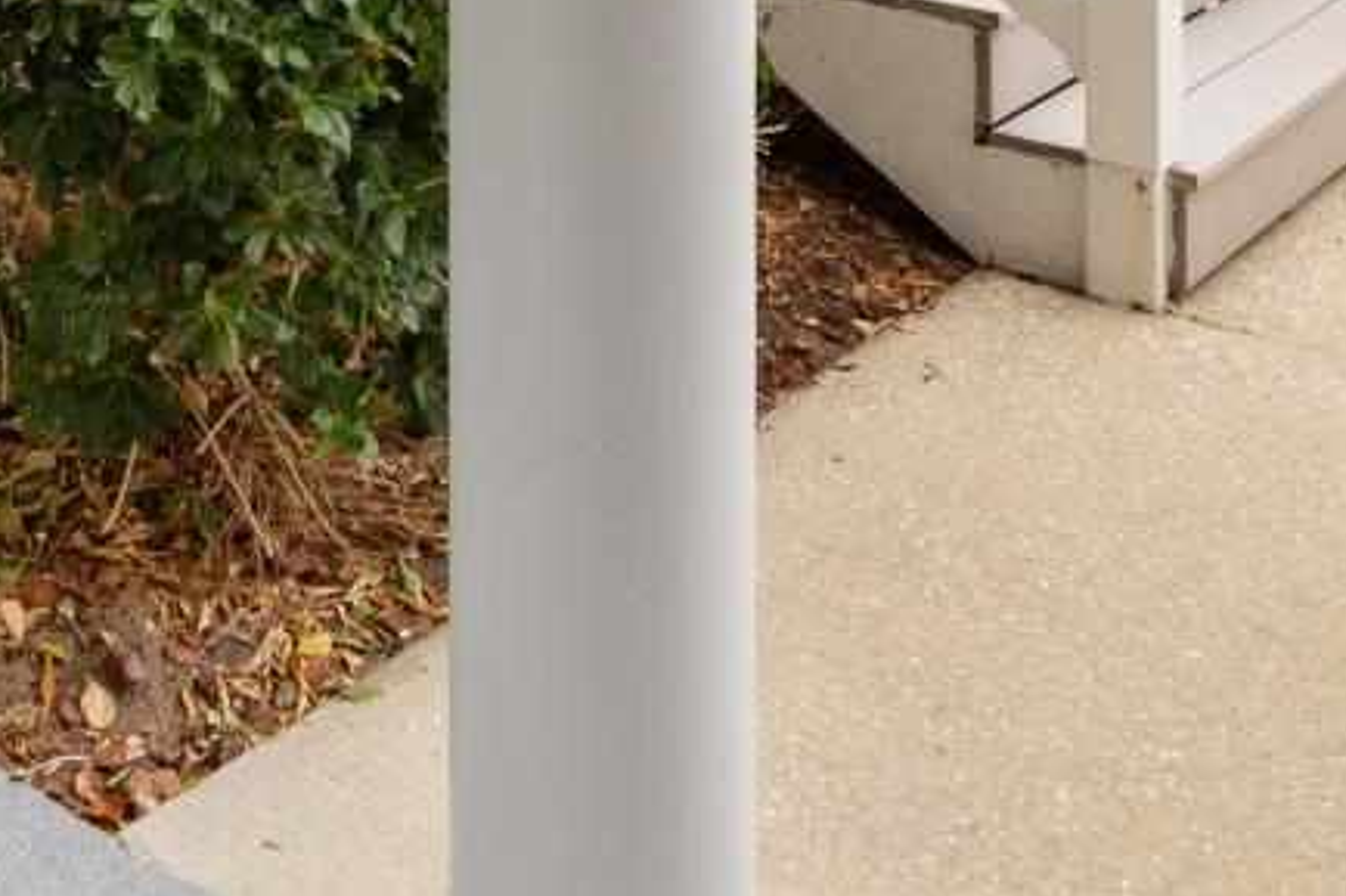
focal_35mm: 56
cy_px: -595
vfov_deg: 19.6
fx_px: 2093
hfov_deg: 33.2
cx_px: 62
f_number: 4.5
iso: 100
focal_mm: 10
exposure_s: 1/80
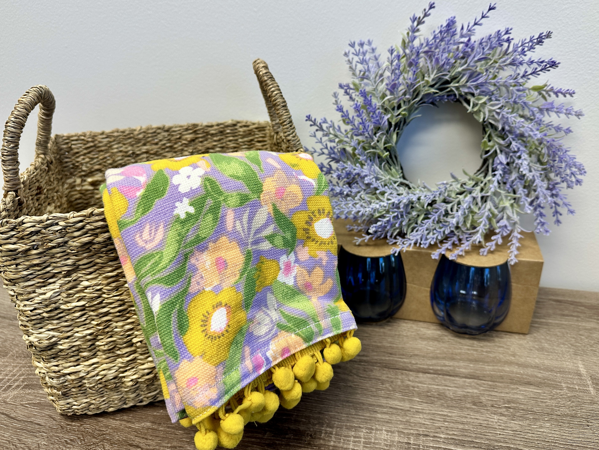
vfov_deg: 56.8
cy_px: 225
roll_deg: +1.9
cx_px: 300
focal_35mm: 24
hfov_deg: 71.6
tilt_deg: -25.6
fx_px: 415
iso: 100
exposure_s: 1/120
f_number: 1.78
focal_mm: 6.86
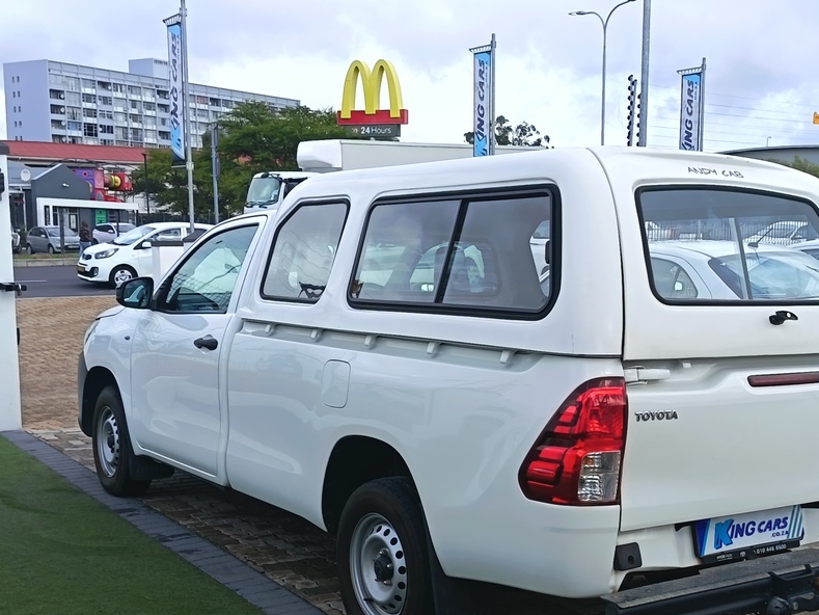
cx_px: 513
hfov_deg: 39.4
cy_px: 387
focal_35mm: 48
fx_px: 1136
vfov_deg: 30.1
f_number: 1.75
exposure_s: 1/451
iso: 100
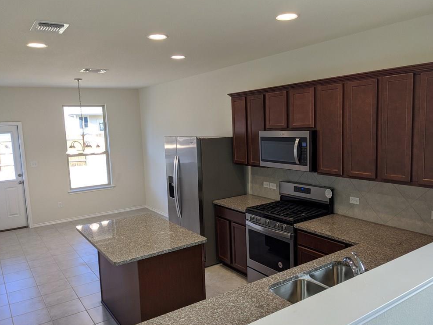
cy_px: 163
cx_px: 219
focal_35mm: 28
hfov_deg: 63.4
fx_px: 350
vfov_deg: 49.8
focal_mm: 4.38
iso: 64
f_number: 1.73
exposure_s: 1/132
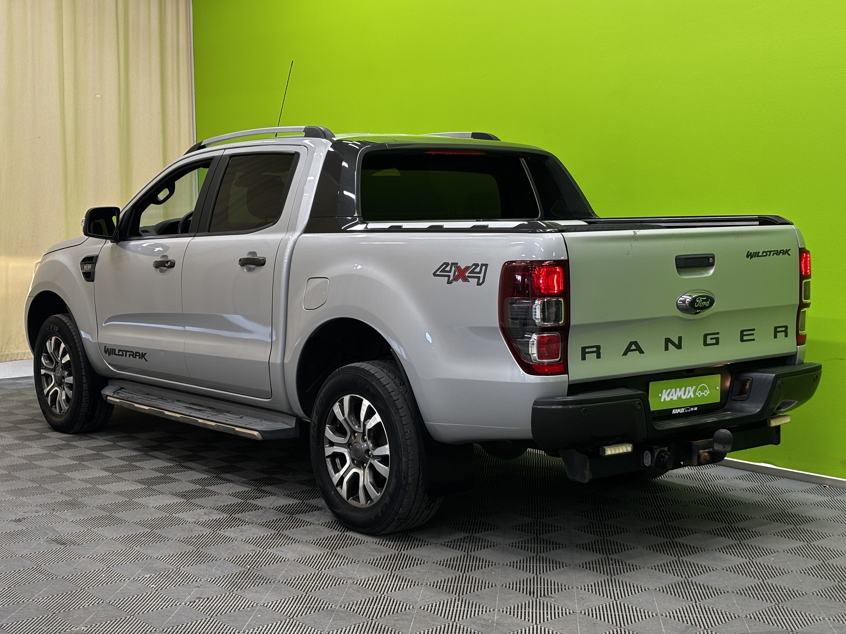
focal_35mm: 52
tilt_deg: -5.7
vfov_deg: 28.0
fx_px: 1271
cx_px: 423
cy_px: 317
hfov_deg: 36.8
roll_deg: +0.1
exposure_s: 1/50
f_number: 1.6
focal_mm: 5.96
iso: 50
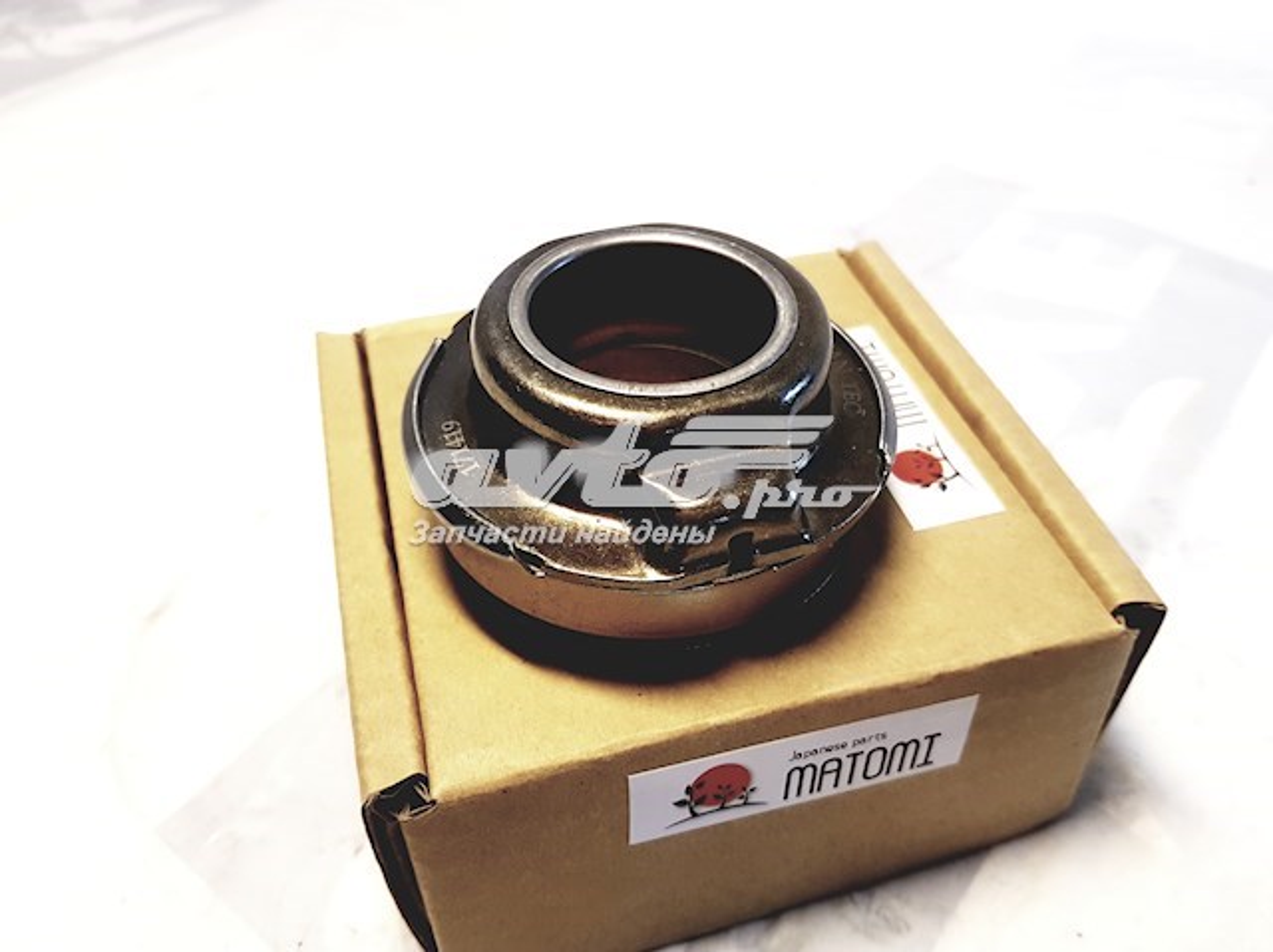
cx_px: 636
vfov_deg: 53.0
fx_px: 955
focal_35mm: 26
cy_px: 476
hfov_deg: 67.3
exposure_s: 1/50
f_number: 1.7
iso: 64
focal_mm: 4.2
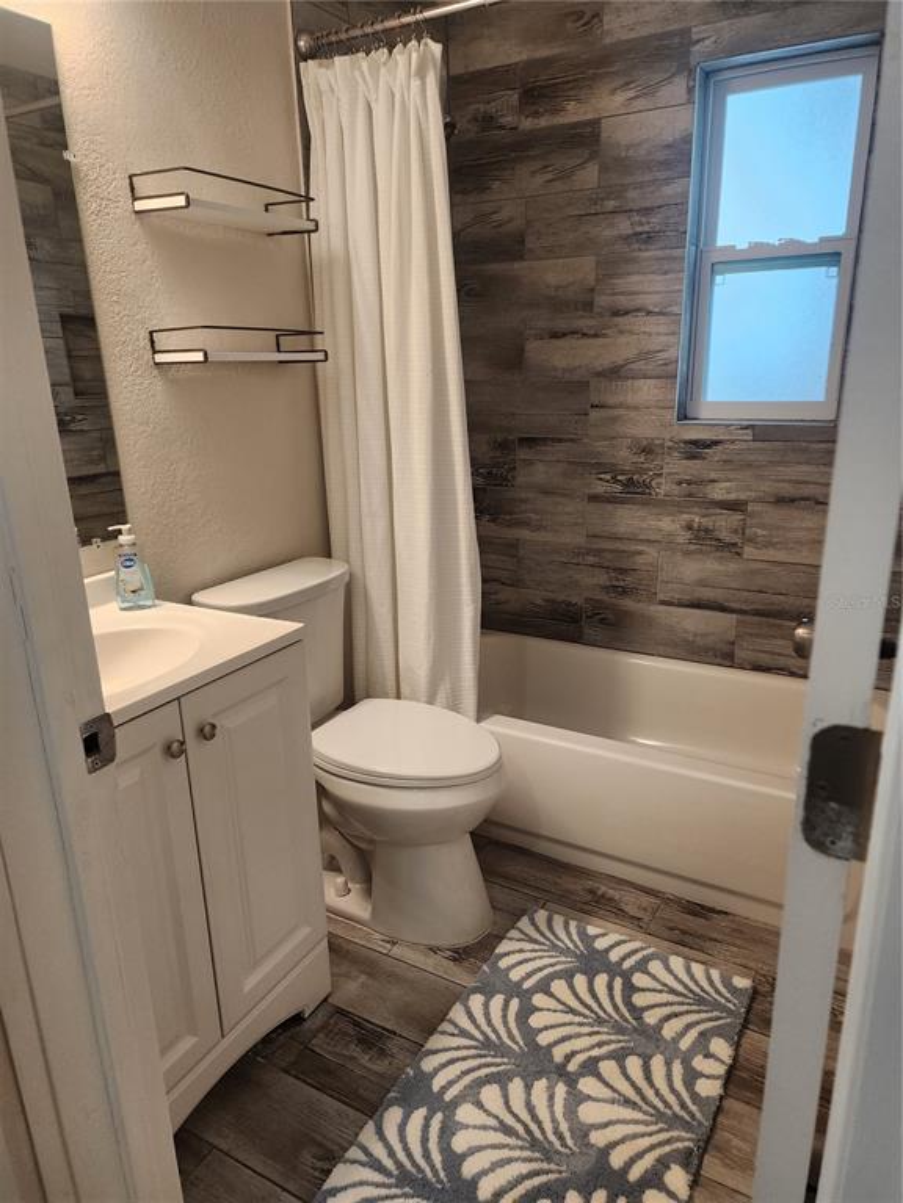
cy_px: 602
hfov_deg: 58.9
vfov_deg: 73.9
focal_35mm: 23
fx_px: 800
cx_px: 452
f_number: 1.8
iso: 160
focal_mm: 6.4
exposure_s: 1/120
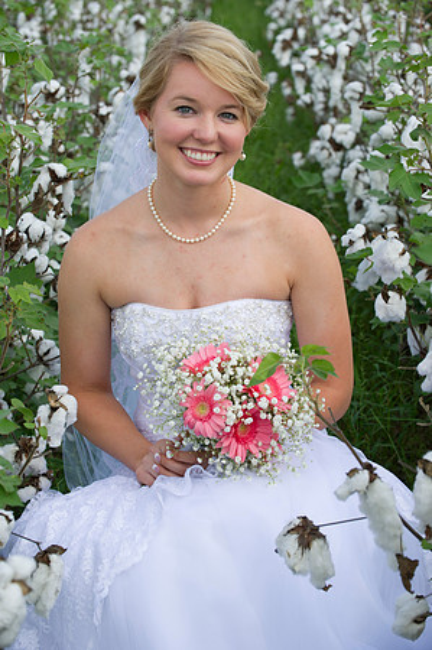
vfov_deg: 20.8
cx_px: 216
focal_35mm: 98
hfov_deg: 13.9
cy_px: 325
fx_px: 1768
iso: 160
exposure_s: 1/200
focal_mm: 98
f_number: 6.3
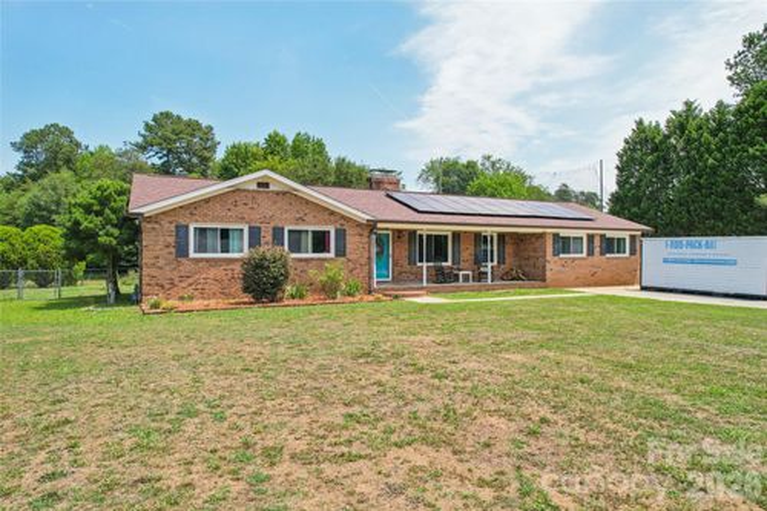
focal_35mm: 22
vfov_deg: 57.2
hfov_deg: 78.6
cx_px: 384
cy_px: 256
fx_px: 469
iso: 100
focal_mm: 8.4
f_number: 2.8
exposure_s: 1/200
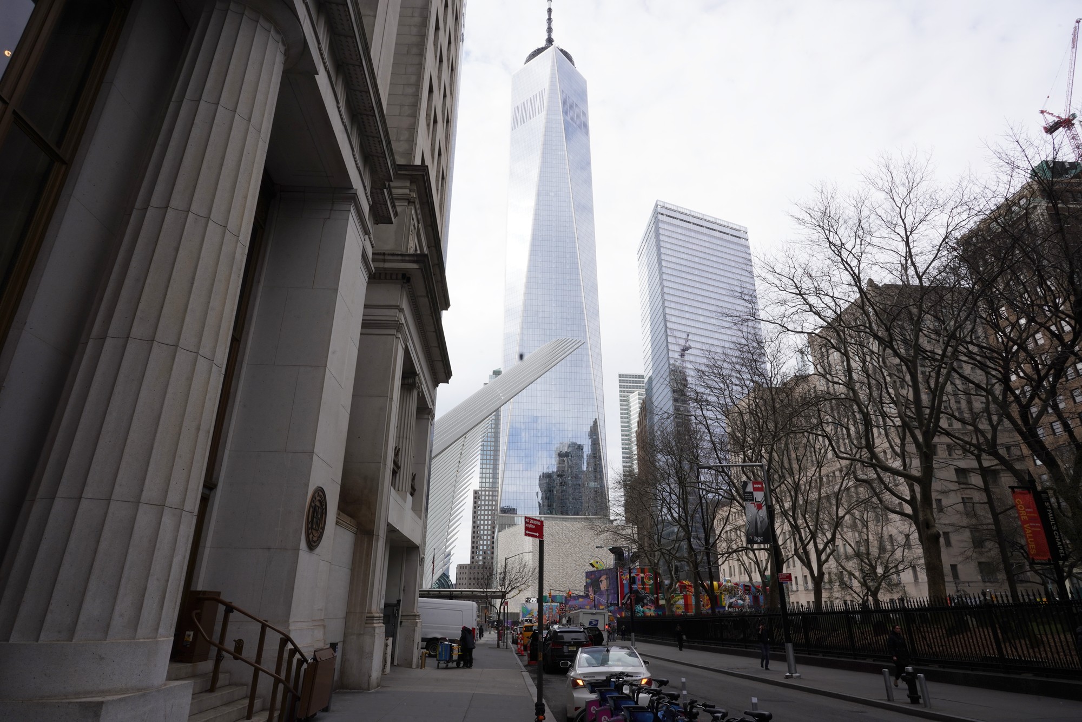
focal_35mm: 20
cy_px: 361
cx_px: 541
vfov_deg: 61.9
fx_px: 601
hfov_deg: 84.0
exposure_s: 1/80
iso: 400
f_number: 22
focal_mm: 20
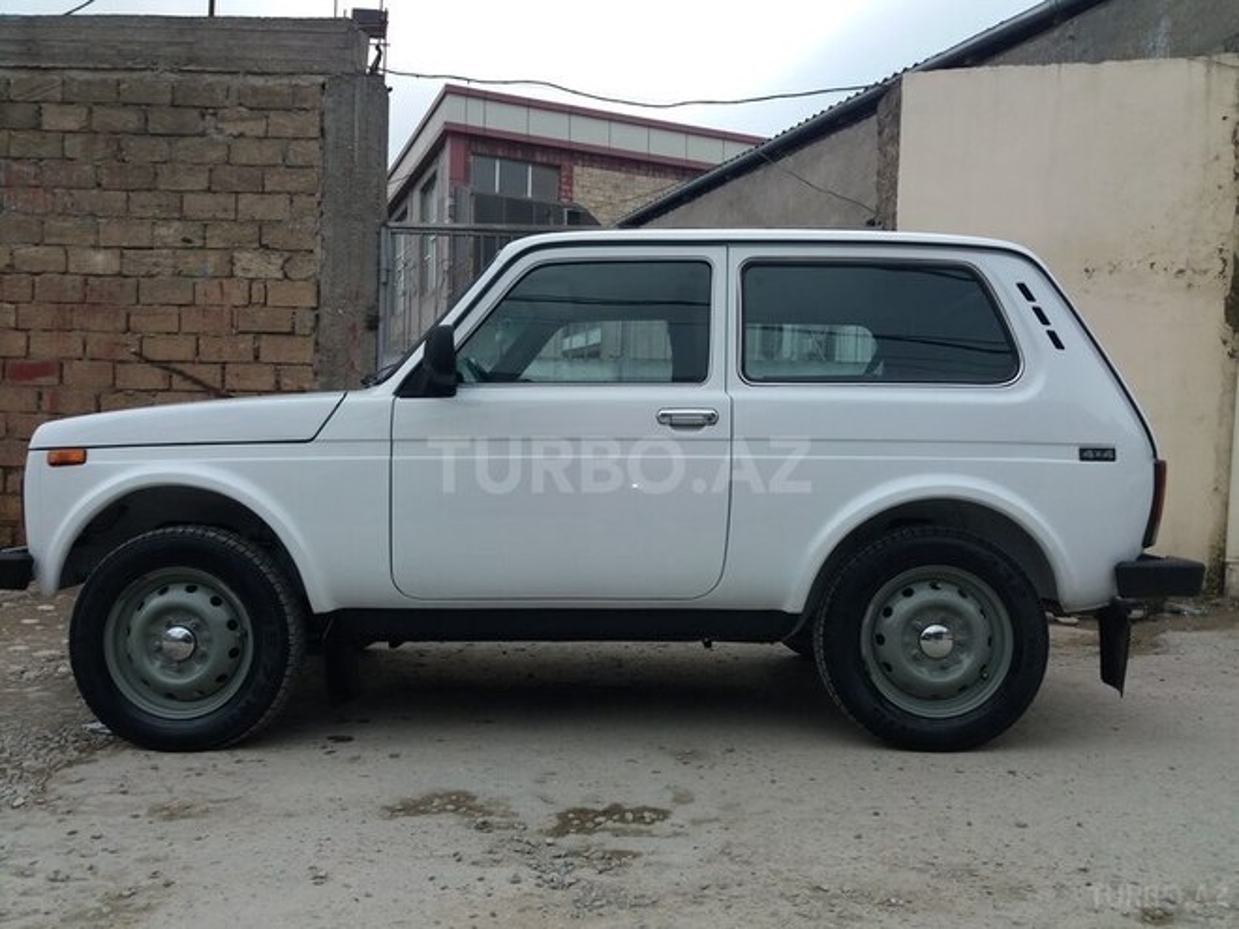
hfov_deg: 63.4
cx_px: 620
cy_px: 464
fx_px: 1002
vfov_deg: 49.7
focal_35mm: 28
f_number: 1.9
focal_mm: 3.7
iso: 64
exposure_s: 1/884
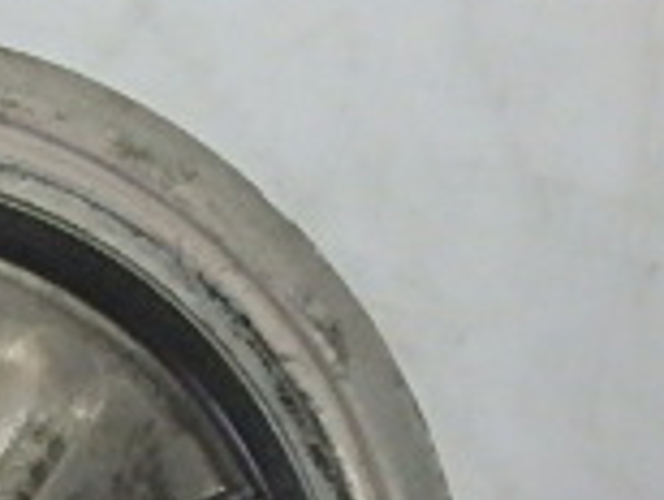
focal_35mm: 87
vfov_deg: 15.9
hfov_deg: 20.7
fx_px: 1671
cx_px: -177
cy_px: 694
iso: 800
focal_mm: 3.7
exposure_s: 1/60
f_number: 3.5
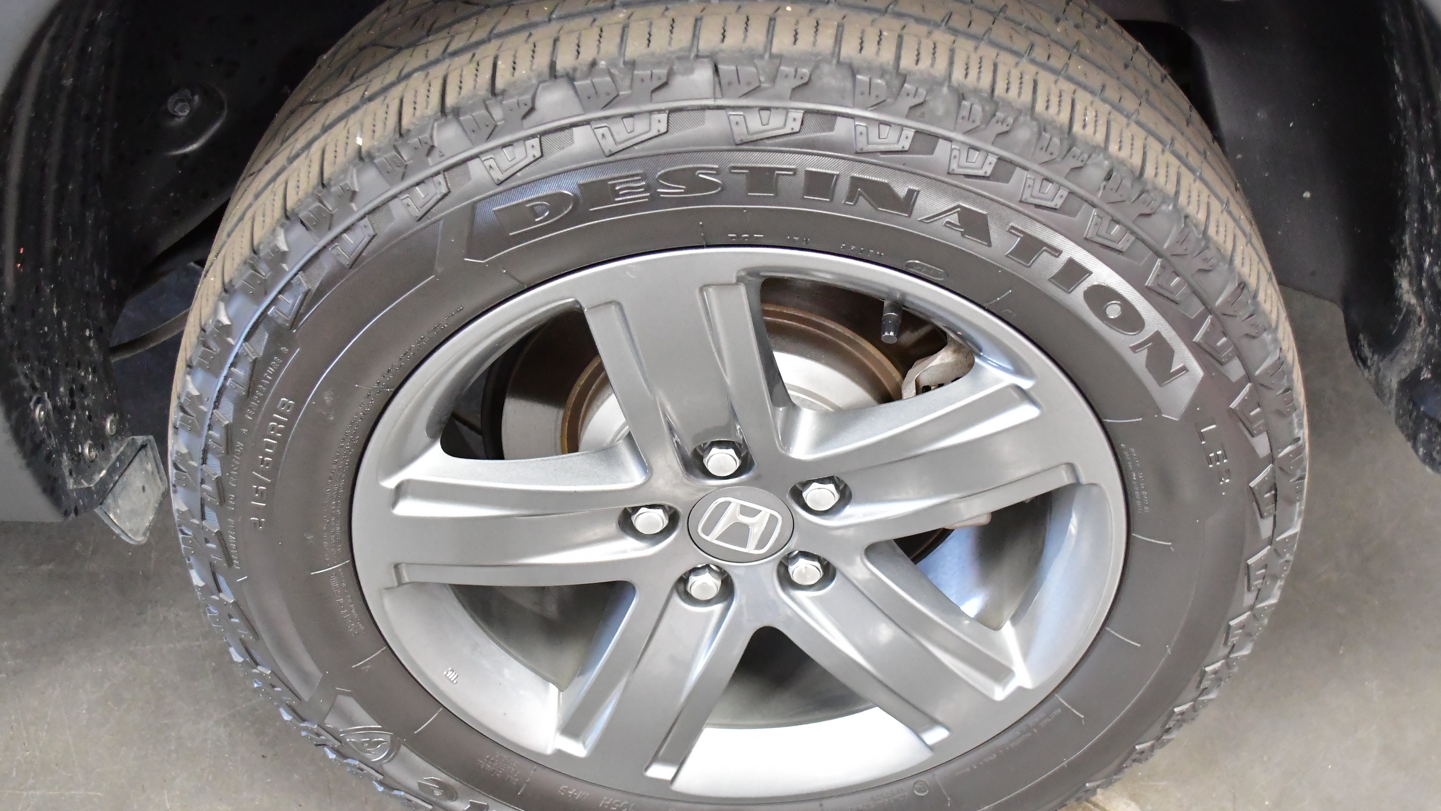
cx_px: 793
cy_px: 475
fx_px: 1872
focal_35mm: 49
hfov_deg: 42.0
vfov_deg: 24.4
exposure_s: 1/40
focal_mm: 28
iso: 6400
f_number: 4.5
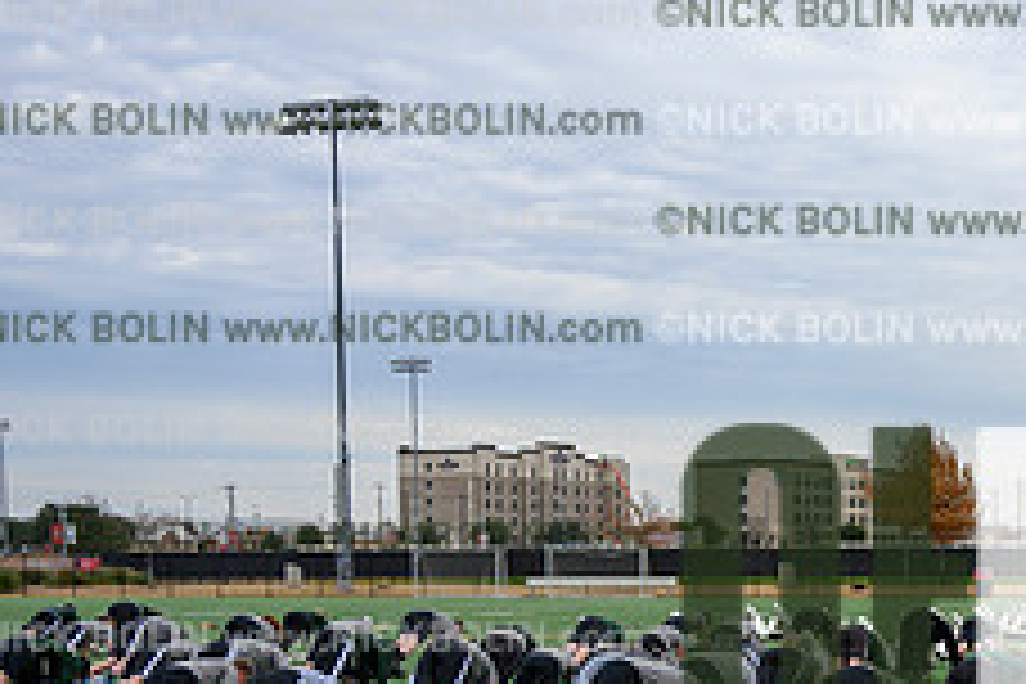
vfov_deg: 21.7
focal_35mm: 61
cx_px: 999
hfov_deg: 30.8
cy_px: 641
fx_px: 1738
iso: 100
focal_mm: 24
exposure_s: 1/640
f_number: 4
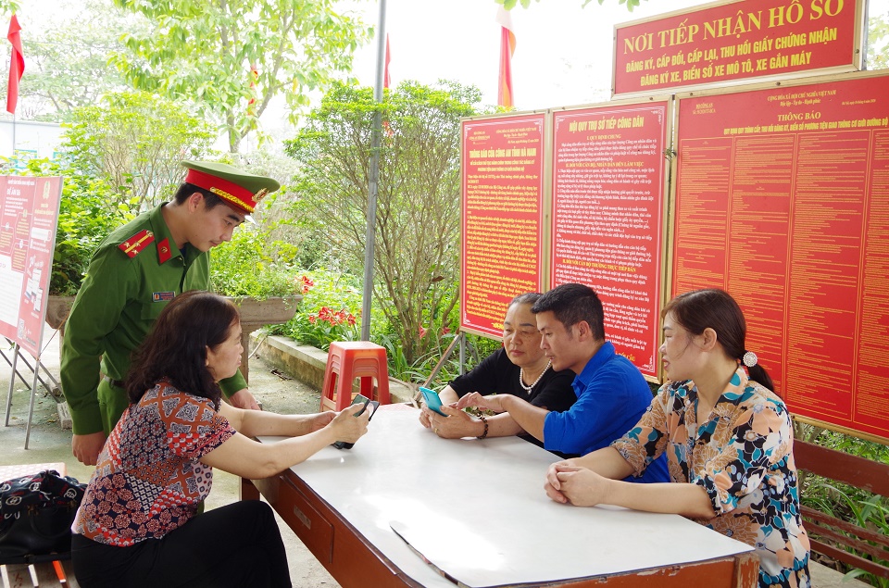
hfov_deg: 53.2
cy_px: 294
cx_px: 444
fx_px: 887
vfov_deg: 36.7
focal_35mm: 36
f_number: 5
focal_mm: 24
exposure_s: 1/50
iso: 400
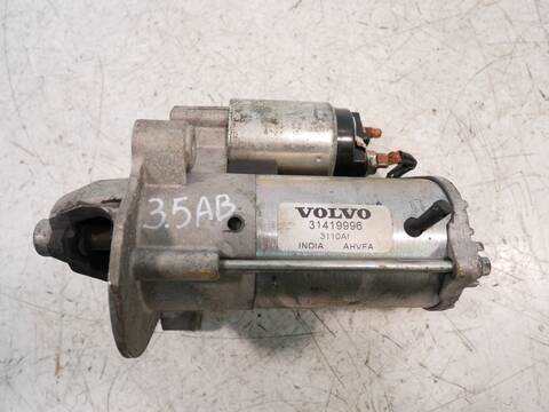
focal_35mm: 24
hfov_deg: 71.6
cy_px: 206
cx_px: 274
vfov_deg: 56.8
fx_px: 381
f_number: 3.5
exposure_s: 1/60
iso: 500
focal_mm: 12
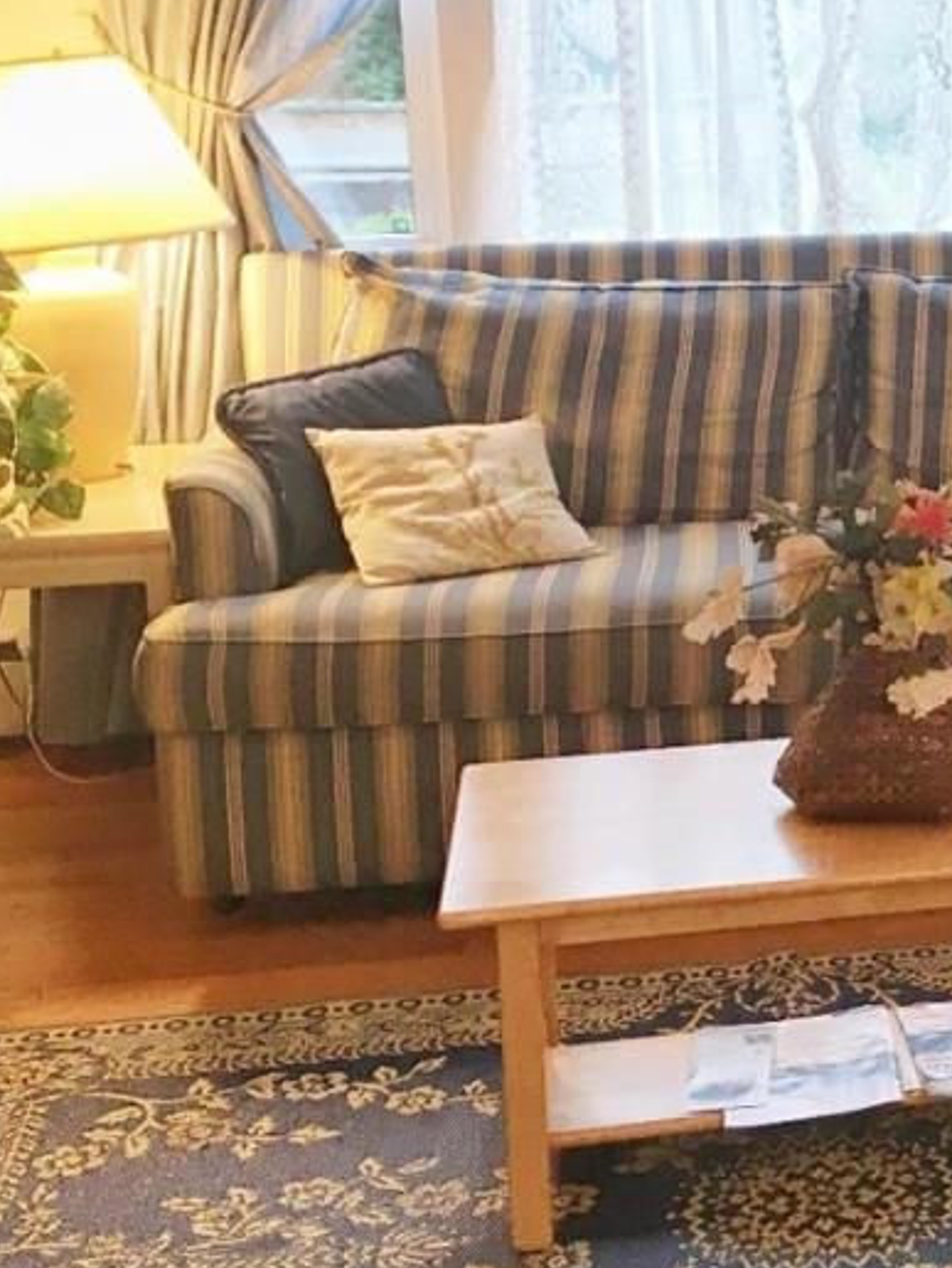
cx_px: 1289
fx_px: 2637
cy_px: 368
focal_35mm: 72
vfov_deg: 26.8
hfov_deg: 18.8
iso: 32
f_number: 2.2
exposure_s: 1/30
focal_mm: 4.15
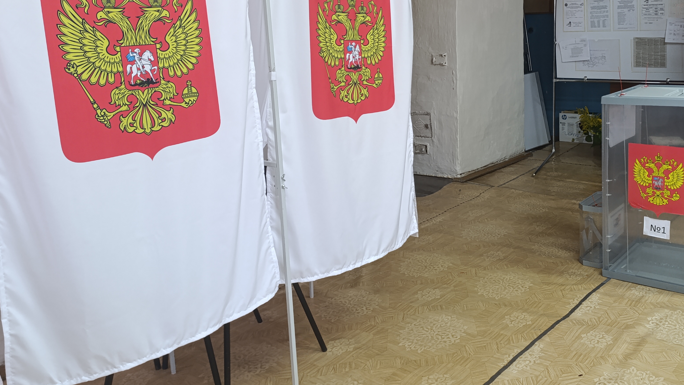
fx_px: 599
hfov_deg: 58.9
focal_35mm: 33
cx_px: 417
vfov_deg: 35.2
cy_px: 124
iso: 1250
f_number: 1.6
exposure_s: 1/50
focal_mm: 6.14
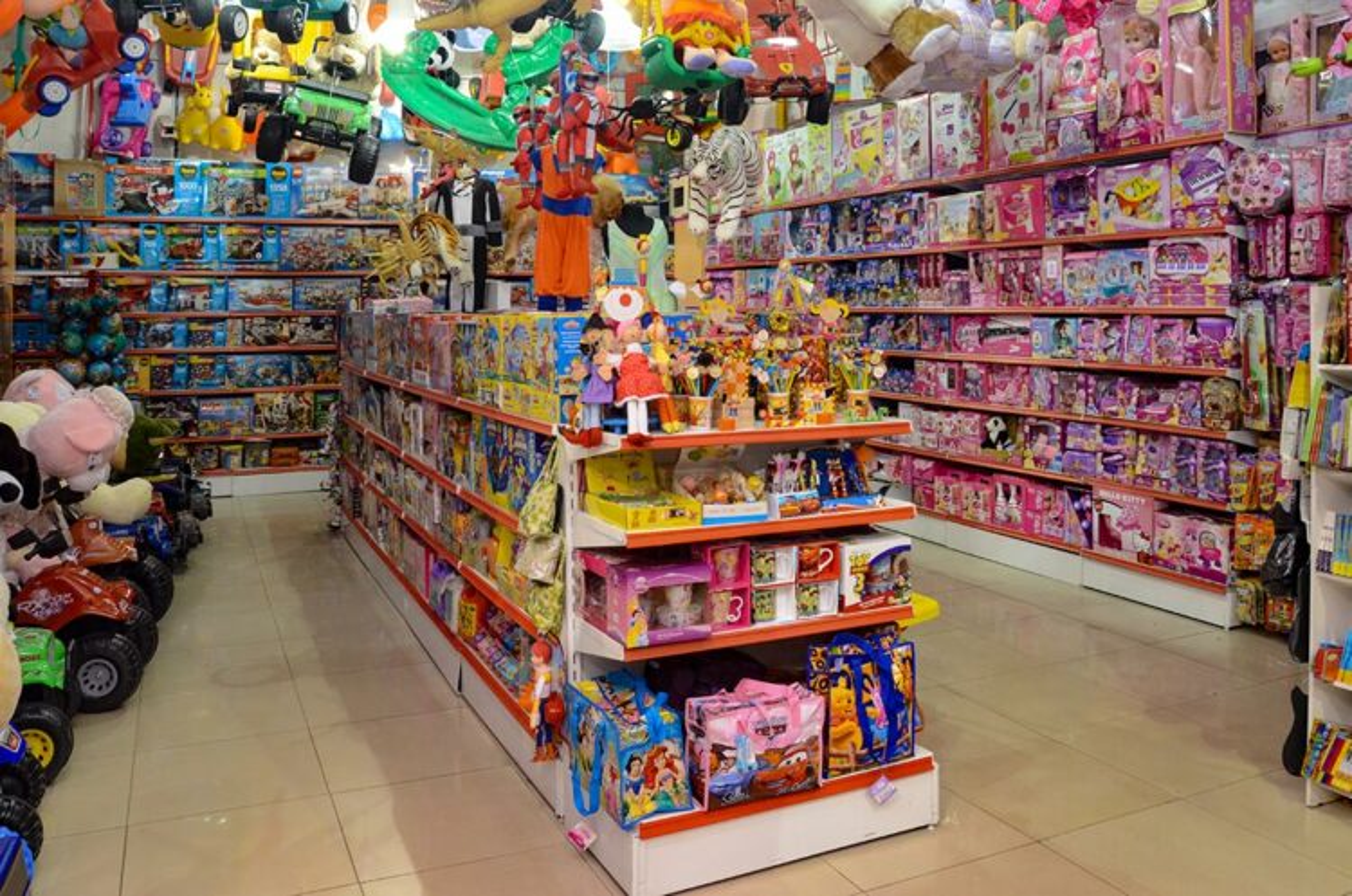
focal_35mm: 27
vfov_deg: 47.8
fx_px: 1012
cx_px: 676
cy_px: 448
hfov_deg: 67.5
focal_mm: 18
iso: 1600
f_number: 7.1
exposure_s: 1/80
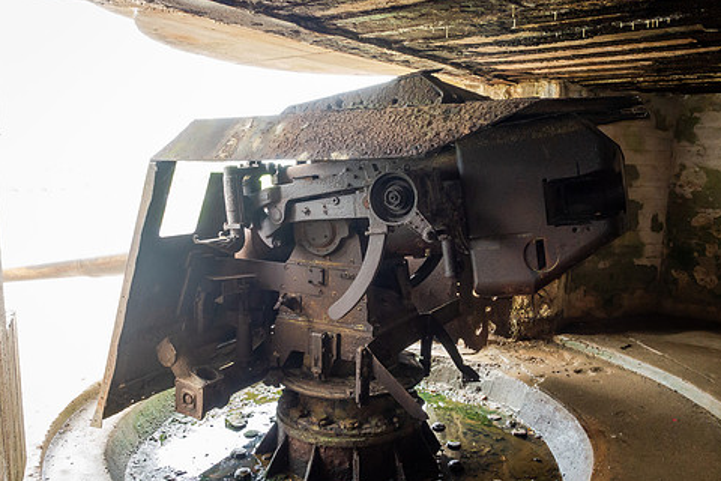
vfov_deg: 45.0
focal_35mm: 29
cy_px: 249
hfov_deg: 63.6
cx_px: 373
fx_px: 581
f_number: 7.1
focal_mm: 8.8
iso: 1000
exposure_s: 1/30
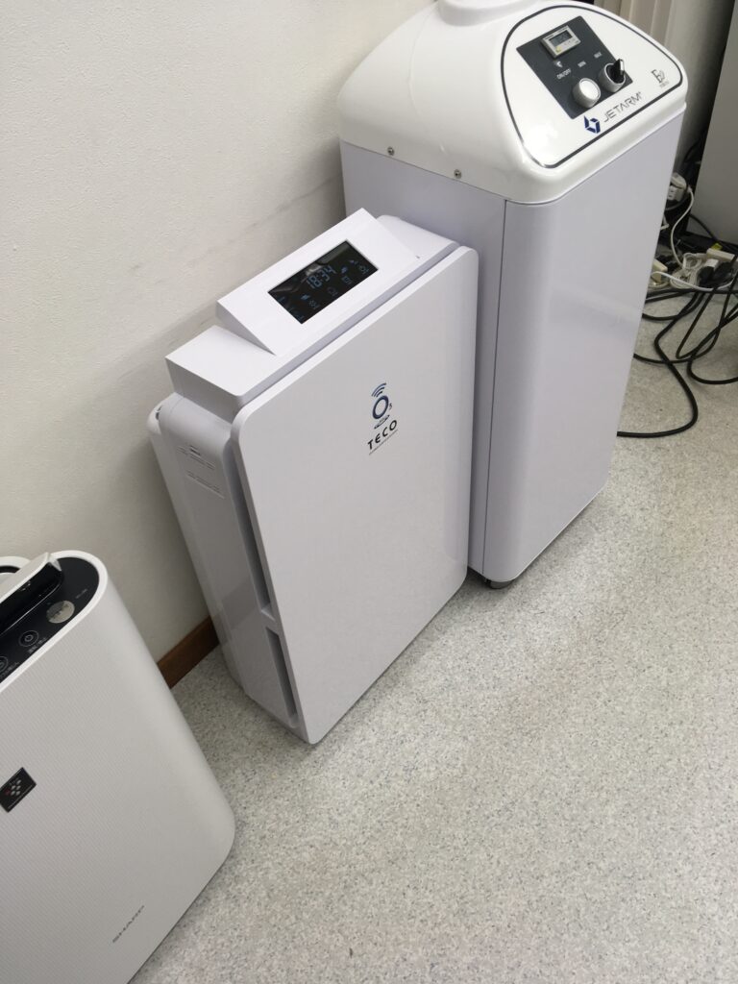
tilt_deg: -47.1
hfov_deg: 48.2
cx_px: 369
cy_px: 492
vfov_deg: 61.7
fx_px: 824
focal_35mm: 29
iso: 25
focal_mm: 4.15
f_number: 2.2
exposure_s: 1/60
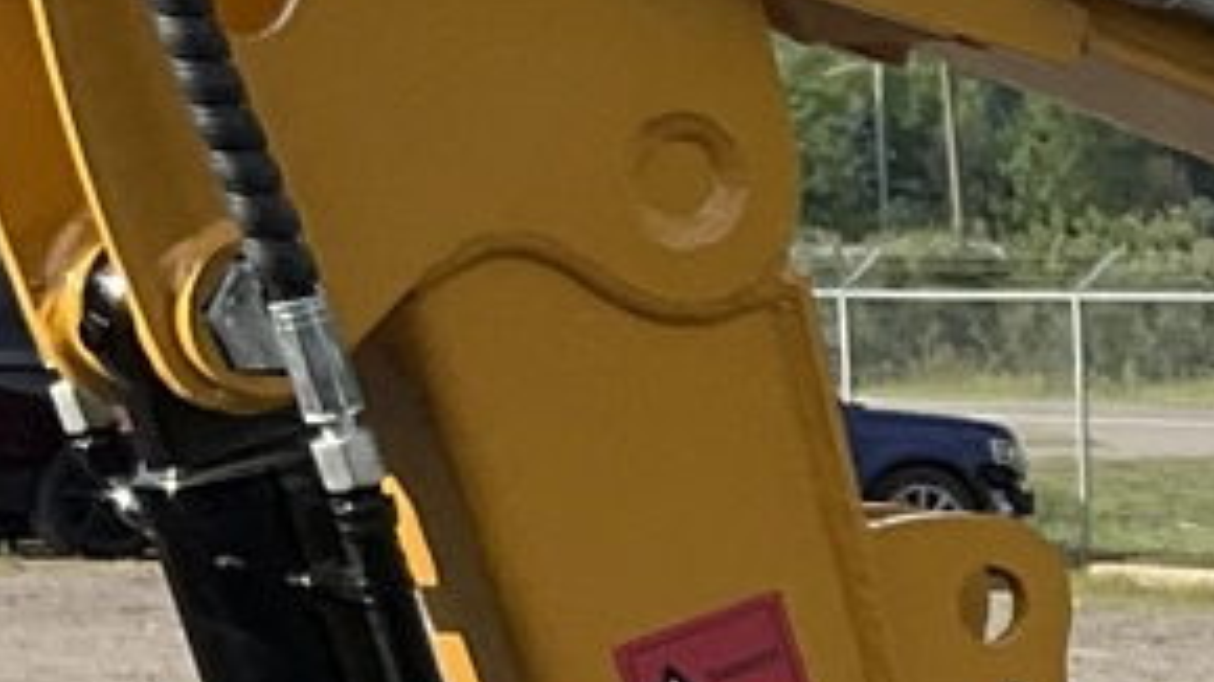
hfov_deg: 8.9
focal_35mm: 218
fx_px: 7016
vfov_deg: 5.5
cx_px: 3006
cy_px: 1238
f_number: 1.8
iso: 25
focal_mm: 3
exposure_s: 1/962
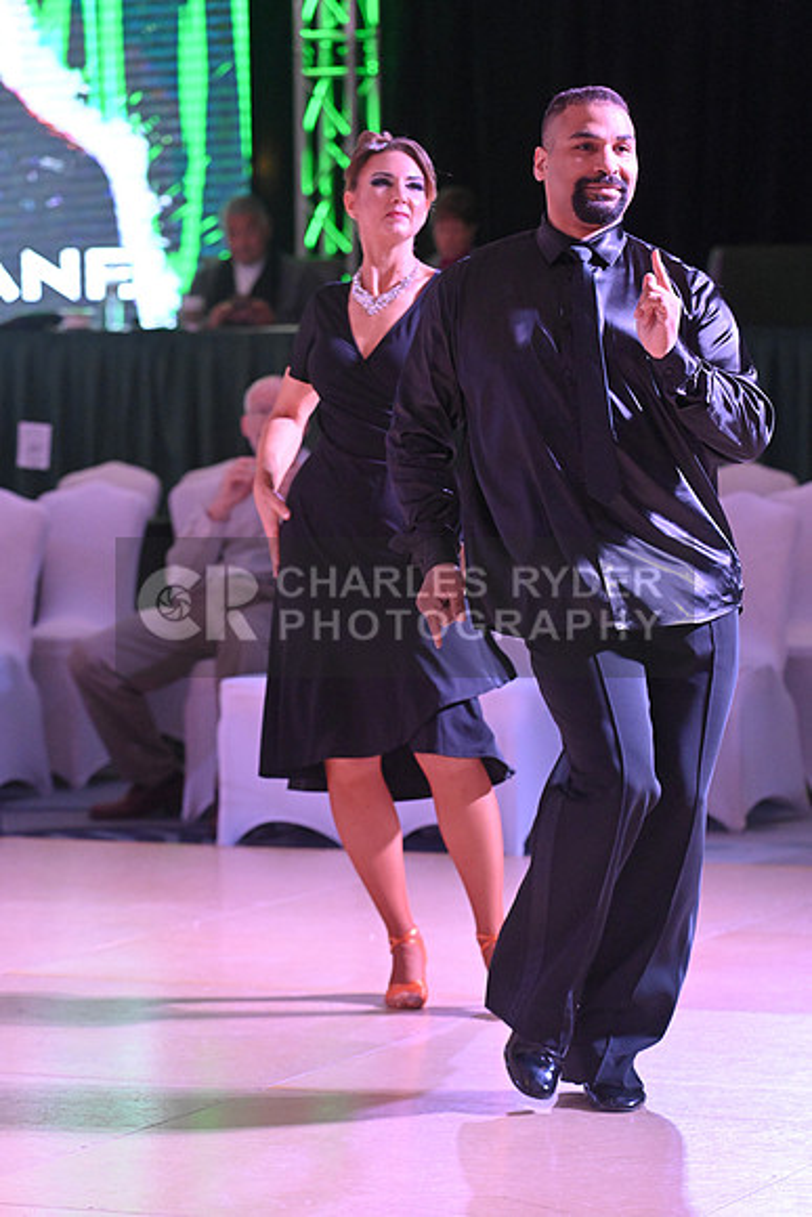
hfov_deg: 9.8
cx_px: 406
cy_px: 608
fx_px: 4733
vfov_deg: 14.7
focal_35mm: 140
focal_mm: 140
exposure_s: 1/400
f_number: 5
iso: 5000
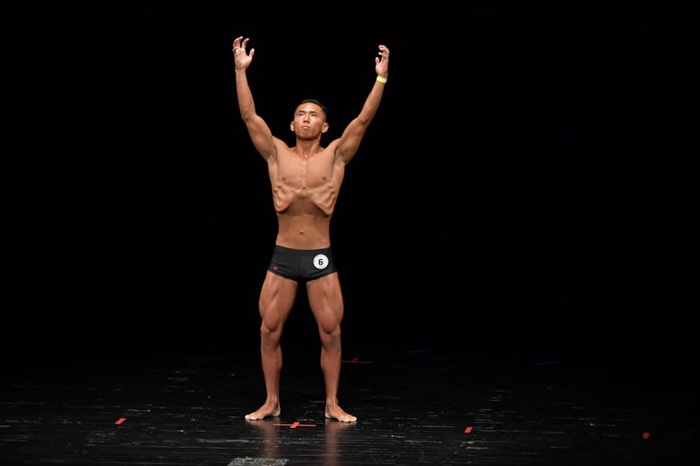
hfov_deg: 8.1
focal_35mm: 255
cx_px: 350
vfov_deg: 5.4
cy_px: 233
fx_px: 4956
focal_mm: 170
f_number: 5.6
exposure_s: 1/400
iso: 3200
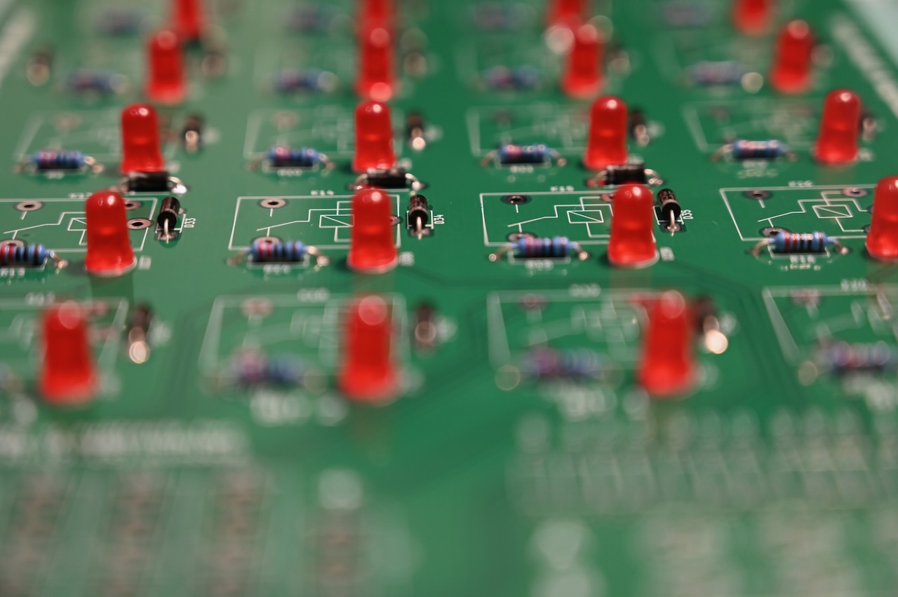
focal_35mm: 70
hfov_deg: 28.9
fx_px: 1745
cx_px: 449
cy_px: 298
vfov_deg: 19.4
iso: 1000
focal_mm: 70
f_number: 4
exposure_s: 1/125
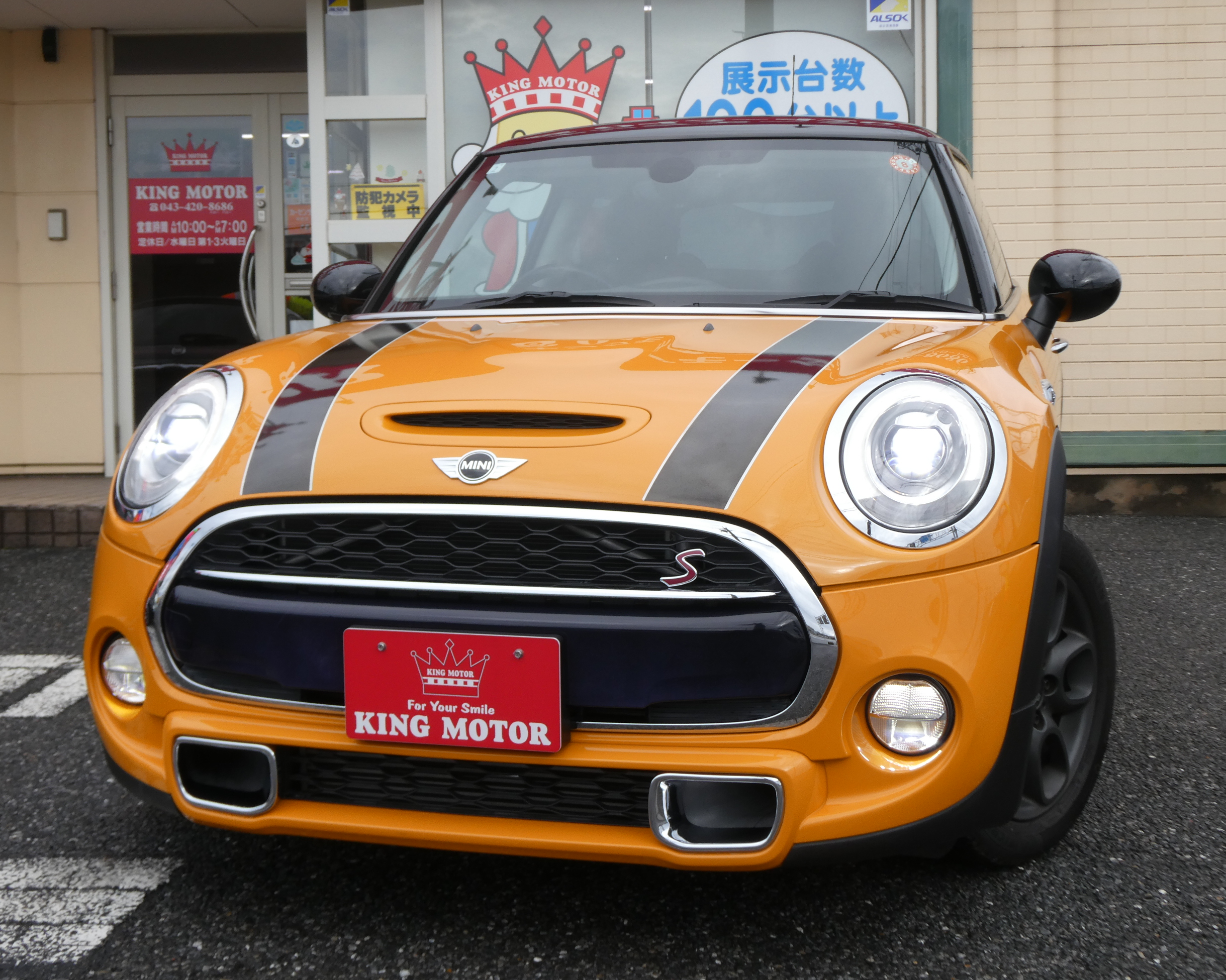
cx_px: 605
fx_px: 1524
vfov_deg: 35.7
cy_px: 488
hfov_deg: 43.8
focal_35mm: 42
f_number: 3.8
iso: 80
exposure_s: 1/200
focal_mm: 7.2
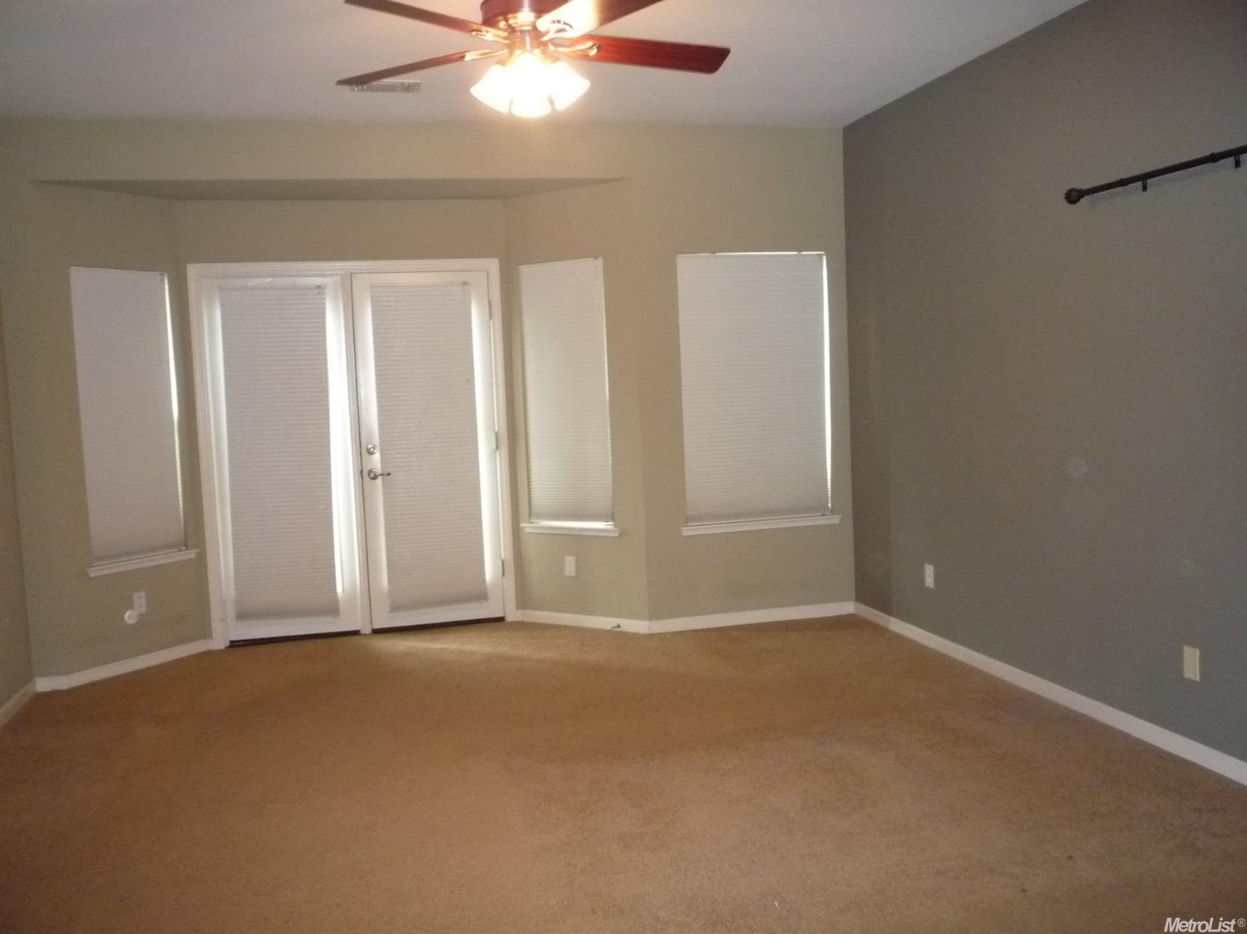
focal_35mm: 30
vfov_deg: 46.8
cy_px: 467
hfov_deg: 60.0
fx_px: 1080
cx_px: 624
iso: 500
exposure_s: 1/30
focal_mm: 5.2
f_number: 3.3
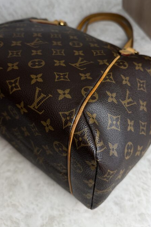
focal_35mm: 30
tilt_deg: -49.1
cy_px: 93
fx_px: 189
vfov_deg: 61.5
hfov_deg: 43.5
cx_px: 85
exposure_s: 1/120
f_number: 1.78
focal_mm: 6.76
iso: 100
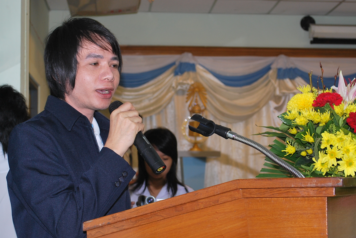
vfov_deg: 17.7
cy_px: 143
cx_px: 191
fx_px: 762
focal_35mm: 77
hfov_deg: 26.3
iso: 200
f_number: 5.6
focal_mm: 40
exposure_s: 1/13
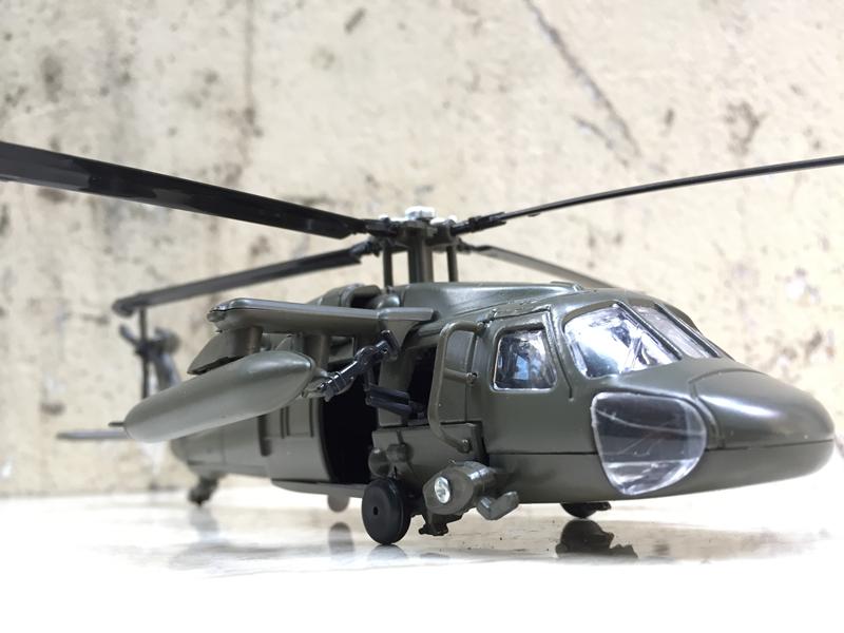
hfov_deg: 61.7
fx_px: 707
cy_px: 316
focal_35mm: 29
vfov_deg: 48.2
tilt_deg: +9.8
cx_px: 422
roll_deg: +0.7
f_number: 2.2
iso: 40
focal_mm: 4.15
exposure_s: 1/33
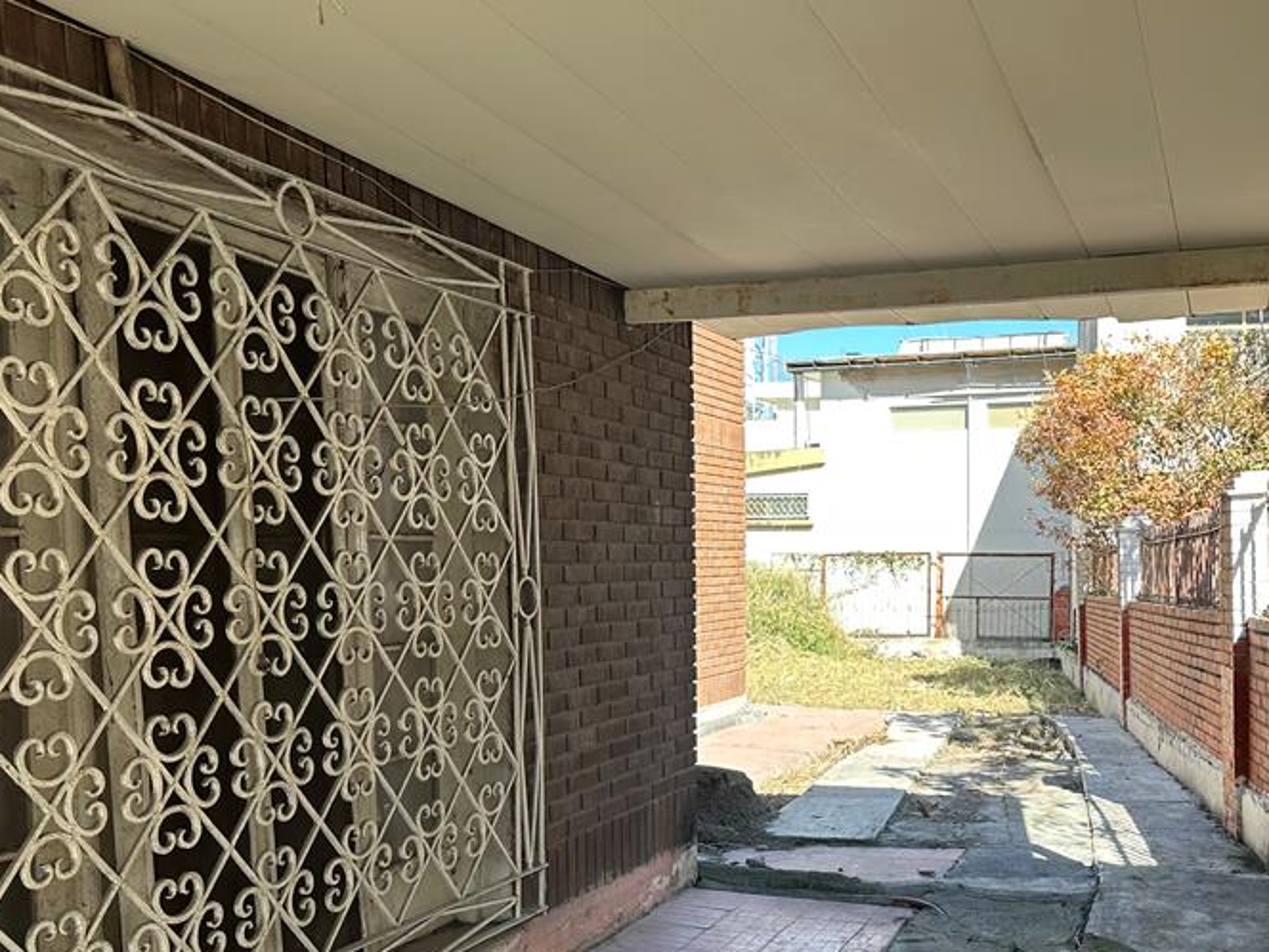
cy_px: 673
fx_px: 1356
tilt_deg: -5.4
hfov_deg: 49.3
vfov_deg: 38.0
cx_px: 843
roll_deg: +0.5
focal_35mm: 37
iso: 80
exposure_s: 1/564
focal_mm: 6.86
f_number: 1.78
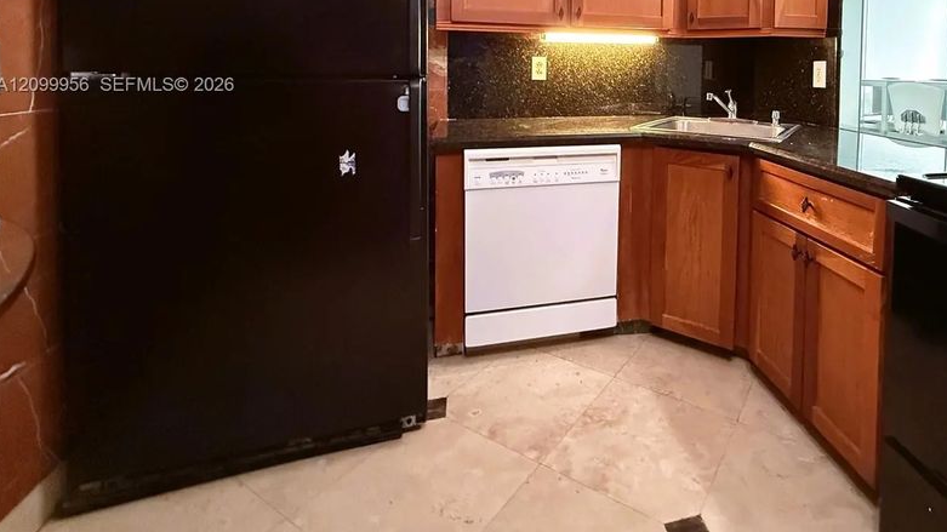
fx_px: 502
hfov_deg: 84.3
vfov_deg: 51.4
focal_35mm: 20
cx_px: 614
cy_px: 86
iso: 1250
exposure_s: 1/60
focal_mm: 2.22
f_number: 2.2
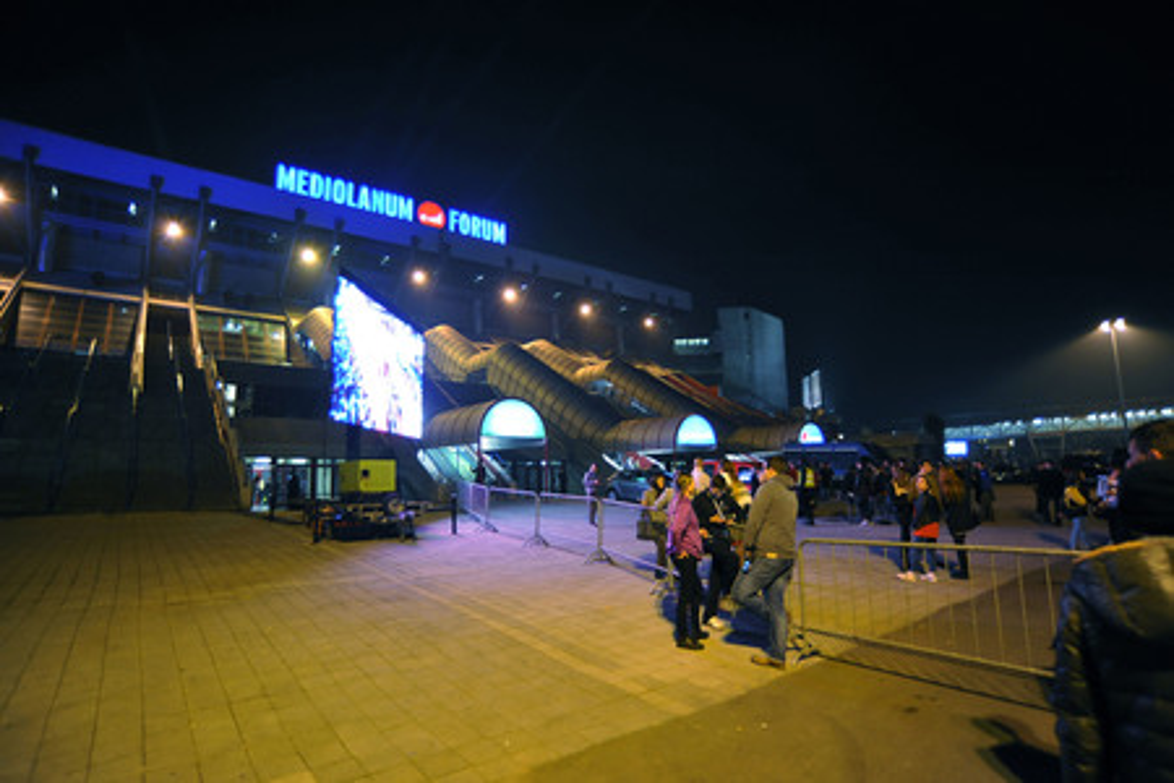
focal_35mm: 18
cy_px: 392
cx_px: 587
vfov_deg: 67.4
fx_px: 587
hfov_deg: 90.0
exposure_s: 1/25
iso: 2000
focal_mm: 18
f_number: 3.5
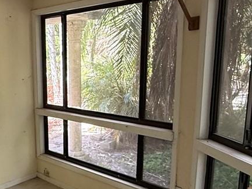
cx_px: 37
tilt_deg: -11.3
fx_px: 378
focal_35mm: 52
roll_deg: +3.2
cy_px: 149
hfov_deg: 35.2
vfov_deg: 27.5
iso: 160
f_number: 2.2
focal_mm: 2.22
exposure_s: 1/99
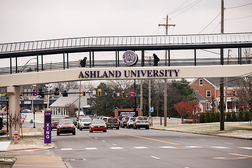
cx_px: 126
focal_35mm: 175
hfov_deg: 11.7
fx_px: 1225
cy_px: 84
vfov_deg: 7.9
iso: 160
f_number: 5.6
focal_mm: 175
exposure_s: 1/250
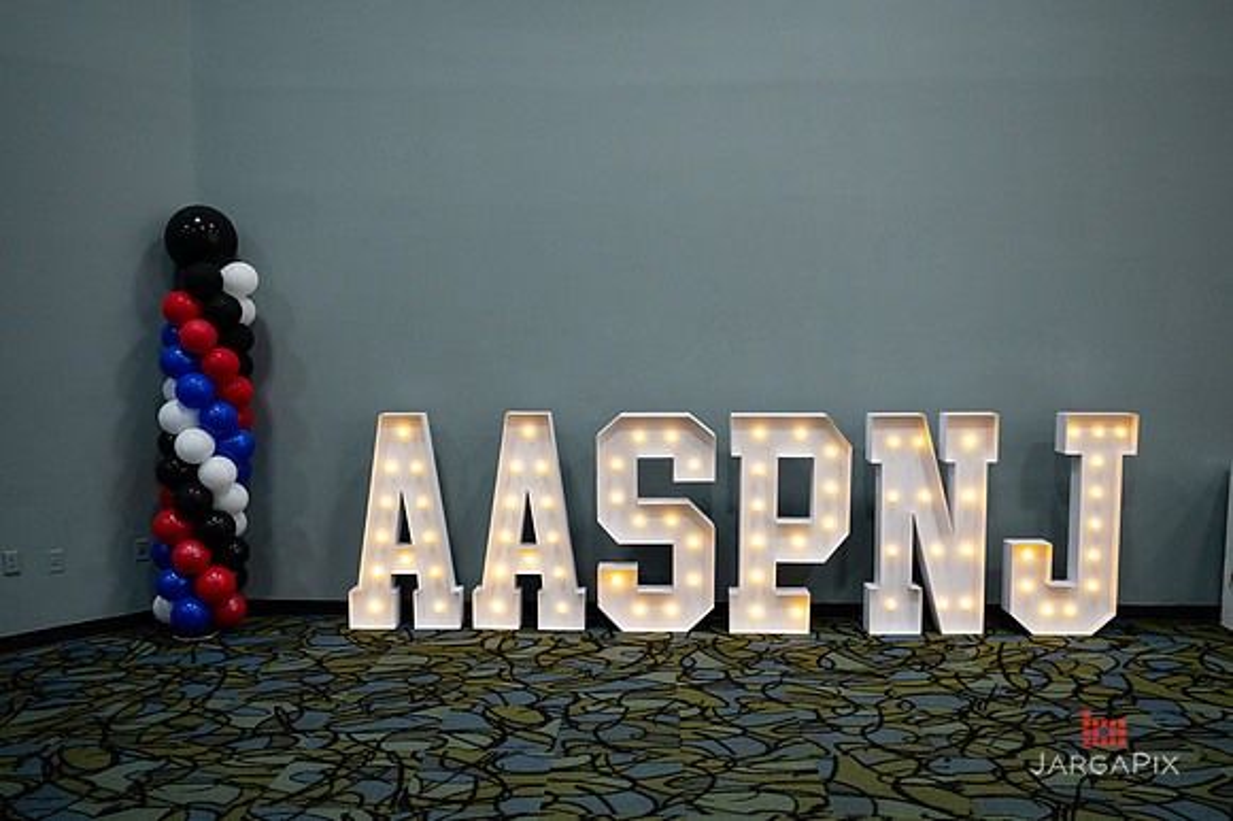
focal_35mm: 29
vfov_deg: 44.8
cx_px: 618
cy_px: 410
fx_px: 997
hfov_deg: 63.5
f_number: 3.2
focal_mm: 29
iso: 3200
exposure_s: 1/200
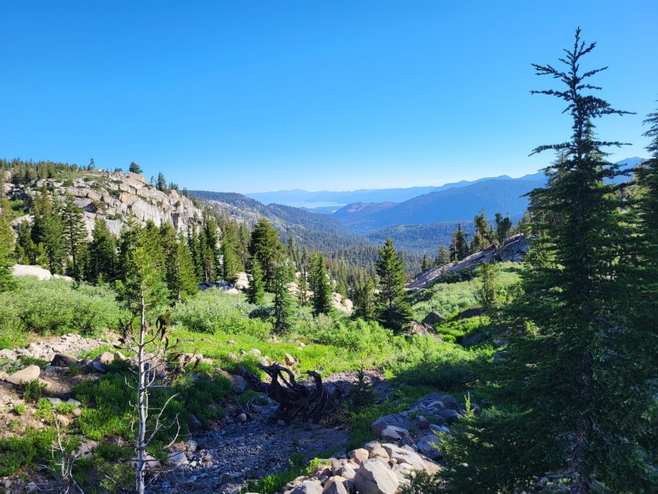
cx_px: 329
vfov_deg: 53.1
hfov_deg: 67.3
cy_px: 247
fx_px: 494
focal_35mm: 26
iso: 40
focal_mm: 5.4
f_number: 1.8
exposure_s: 1/1667
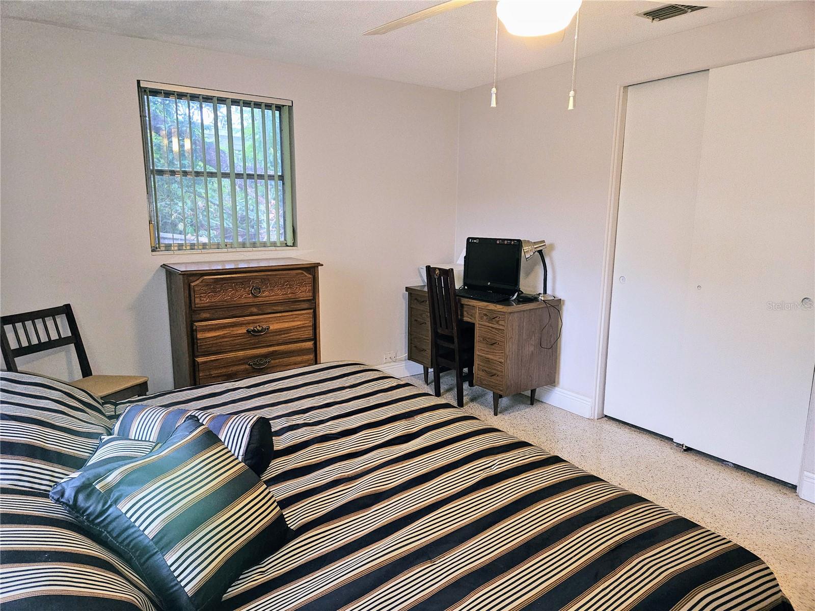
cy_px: 306
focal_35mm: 23
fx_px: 542
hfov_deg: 73.9
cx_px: 408
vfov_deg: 58.9
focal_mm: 5.4
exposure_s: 1/24
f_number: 1.8
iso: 125
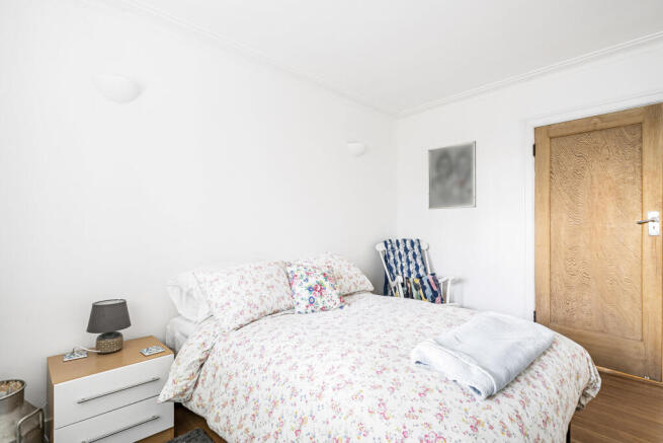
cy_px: 222
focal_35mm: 17
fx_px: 313
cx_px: 332
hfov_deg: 93.3
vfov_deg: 70.5
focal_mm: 17
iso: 320
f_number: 9
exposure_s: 1
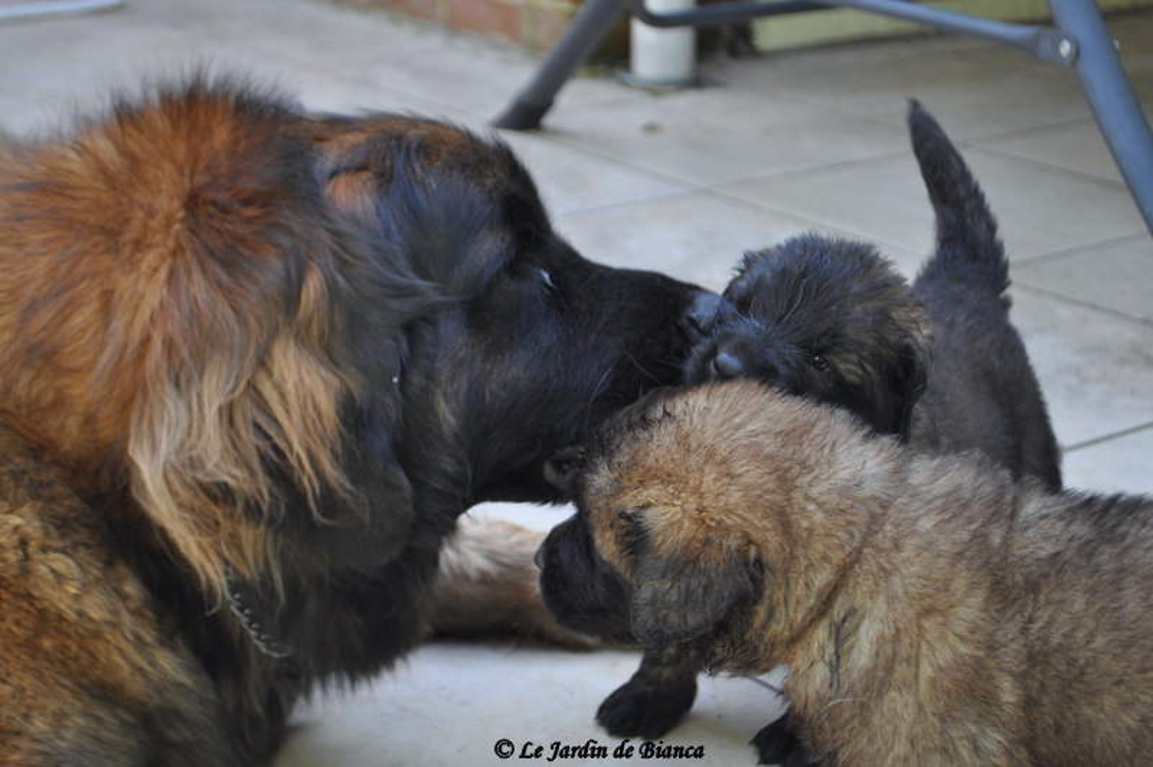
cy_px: 384
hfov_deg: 26.0
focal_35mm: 78
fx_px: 2496
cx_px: 576
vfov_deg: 17.5
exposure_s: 1/100
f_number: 5.6
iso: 400
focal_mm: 52
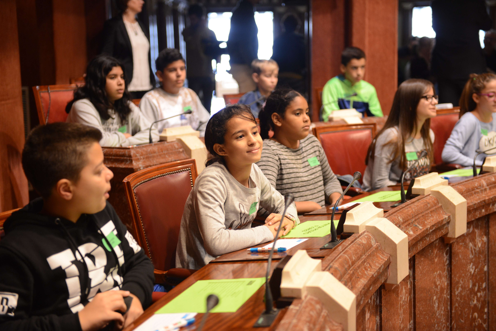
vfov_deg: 22.6
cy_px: 166
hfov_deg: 33.4
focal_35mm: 60
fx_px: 827
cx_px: 248
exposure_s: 1/80
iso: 1600
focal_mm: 60
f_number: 2.8
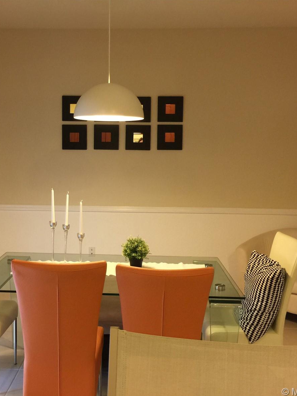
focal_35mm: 39
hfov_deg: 36.7
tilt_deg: -8.1
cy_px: 199
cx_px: 124
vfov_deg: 47.9
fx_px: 446
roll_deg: -1.2
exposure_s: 1/4
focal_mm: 4.15
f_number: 2.2
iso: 64
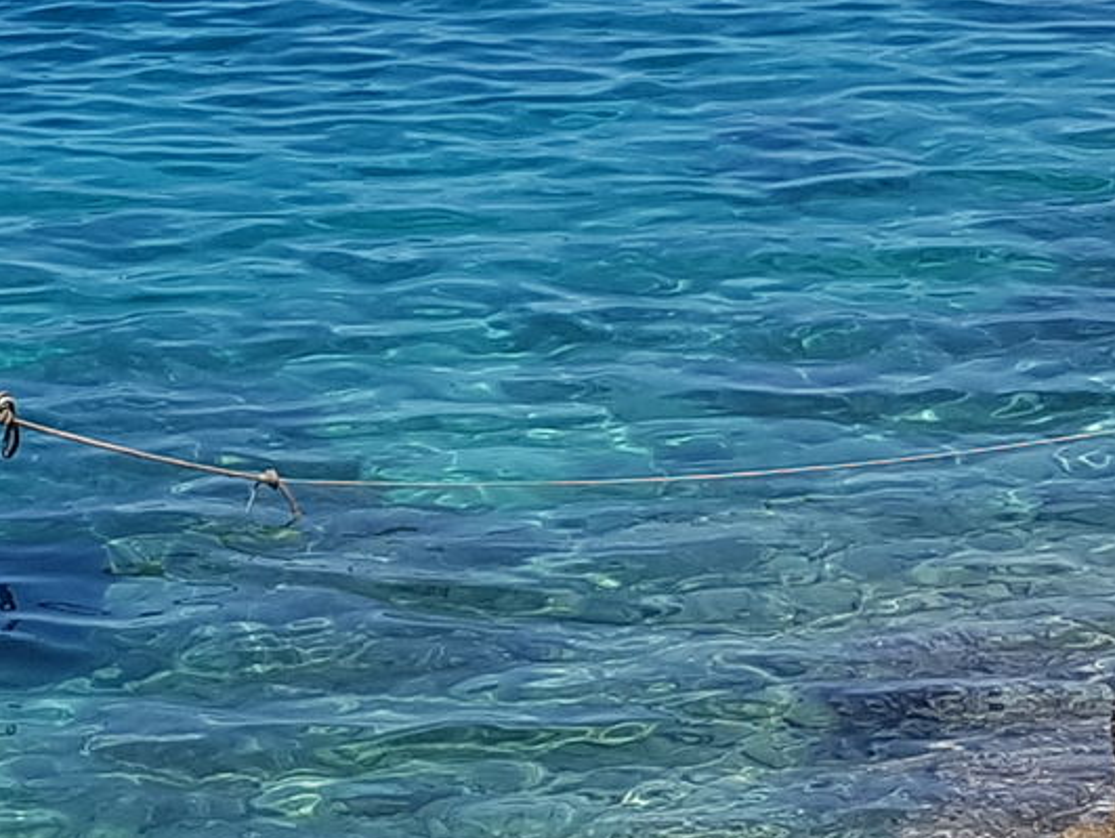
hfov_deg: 14.0
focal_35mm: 137
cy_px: -204
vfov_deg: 10.6
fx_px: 4416
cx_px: -157
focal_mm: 4.2
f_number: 1.7
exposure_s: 1/2456
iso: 50
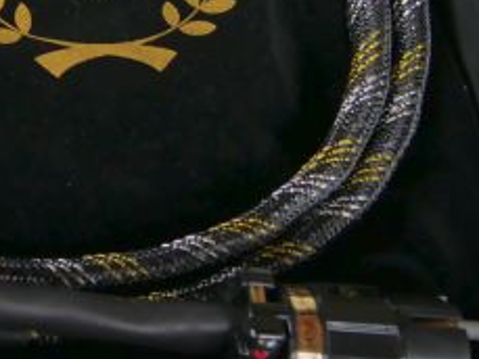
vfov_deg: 13.6
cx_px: -186
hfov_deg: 17.3
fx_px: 1454
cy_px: -105
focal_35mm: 105
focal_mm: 15
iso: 200
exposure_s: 1/125
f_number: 4
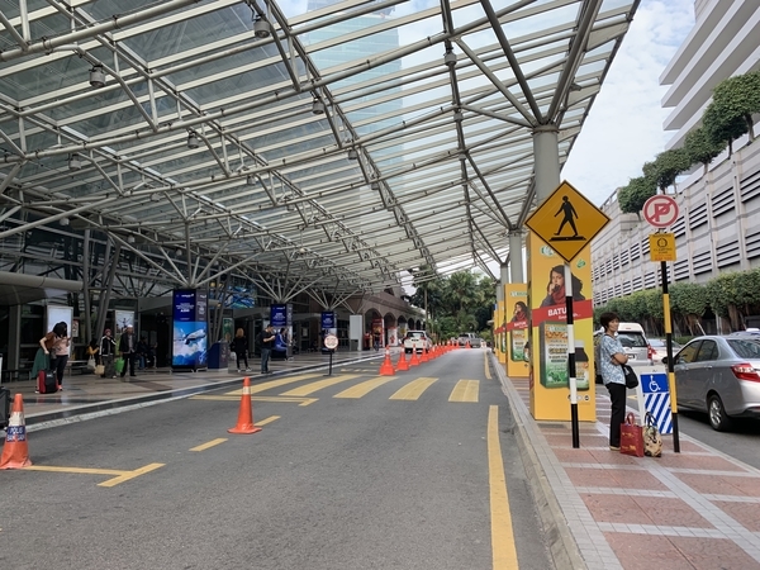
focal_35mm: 26
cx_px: 380
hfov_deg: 67.3
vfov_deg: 53.1
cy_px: 285
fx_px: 571
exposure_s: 1/335
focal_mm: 4.25
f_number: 1.8
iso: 25
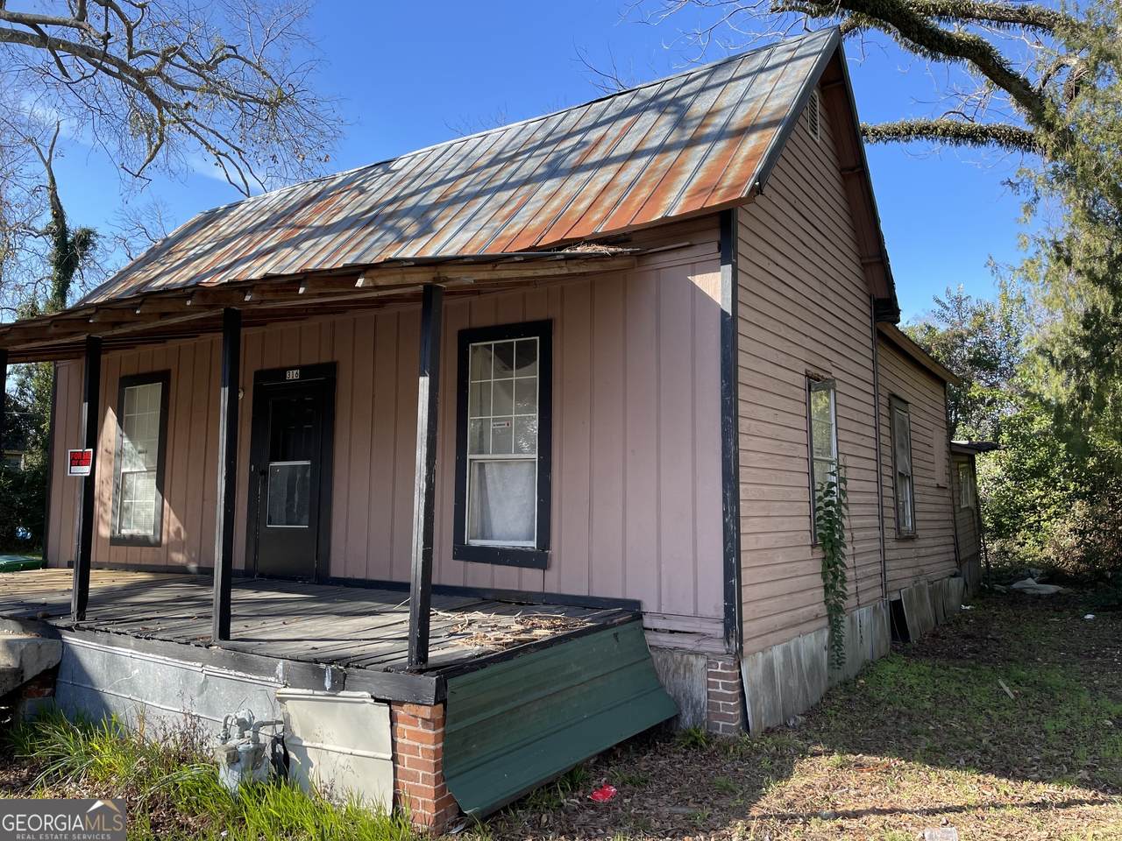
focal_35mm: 26
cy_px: 420
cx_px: 561
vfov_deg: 53.1
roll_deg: +0.6
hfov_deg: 67.3
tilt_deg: +3.3
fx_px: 843
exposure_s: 1/861
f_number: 1.6
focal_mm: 4.2
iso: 32
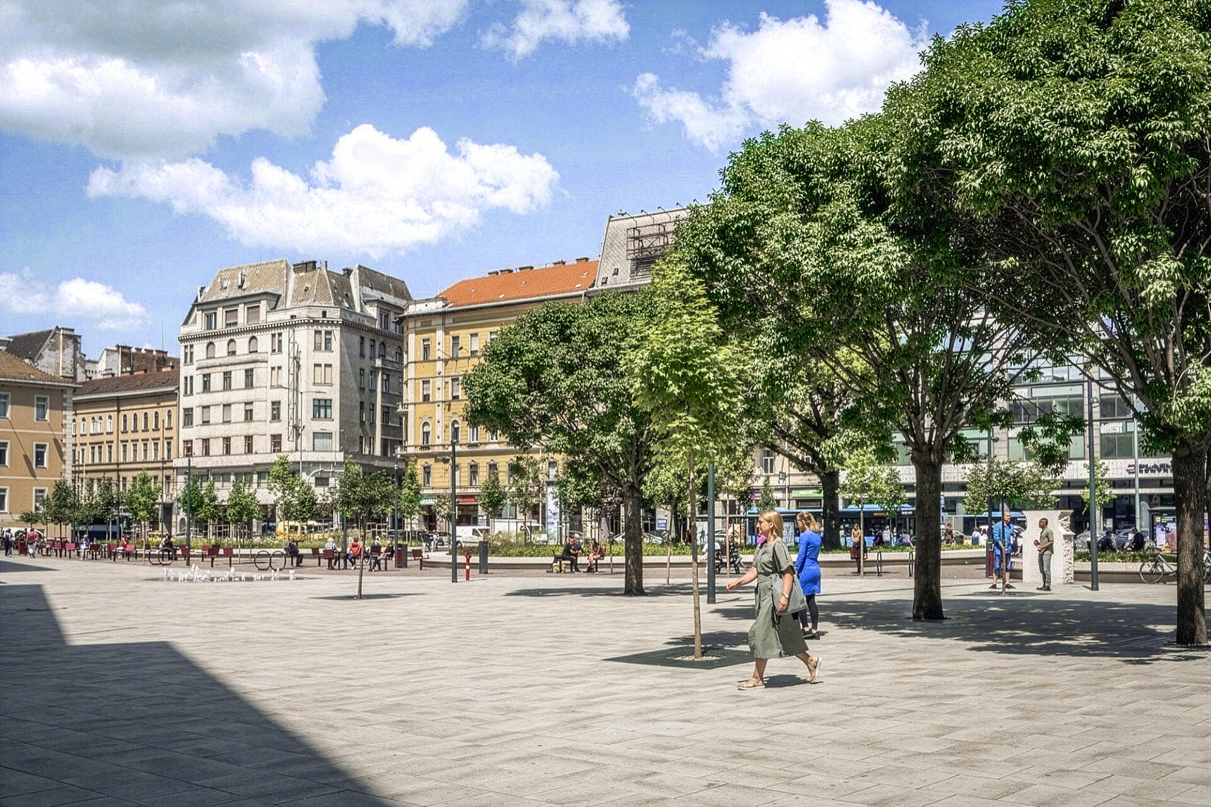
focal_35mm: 36
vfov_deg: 36.9
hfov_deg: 53.1
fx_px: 1211
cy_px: 404
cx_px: 606
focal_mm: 24
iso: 200
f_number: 13
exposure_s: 1/250
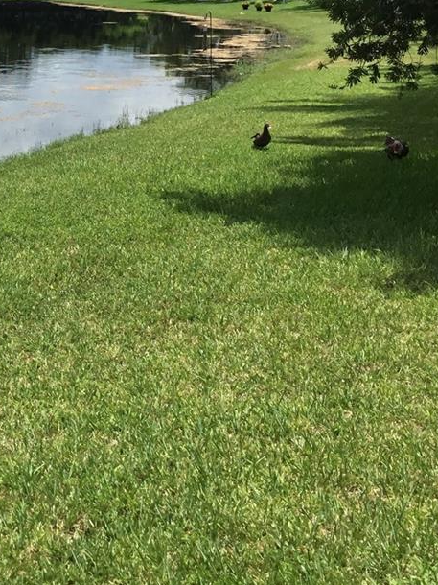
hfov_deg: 23.2
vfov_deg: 30.7
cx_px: 20
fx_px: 1030
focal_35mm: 61
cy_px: 98
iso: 25
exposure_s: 1/1852
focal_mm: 3.3
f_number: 2.4
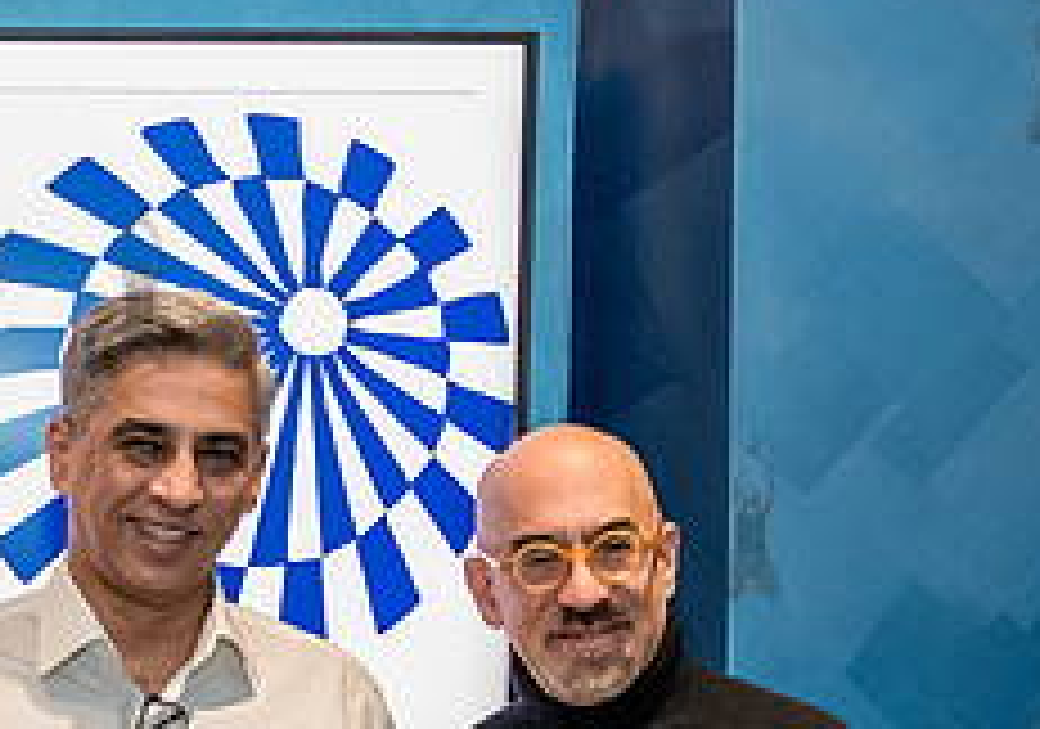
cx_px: -86
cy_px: 760
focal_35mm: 93
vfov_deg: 14.9
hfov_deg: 20.6
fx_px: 2730
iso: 6400
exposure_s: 1/200
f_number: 4
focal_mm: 31
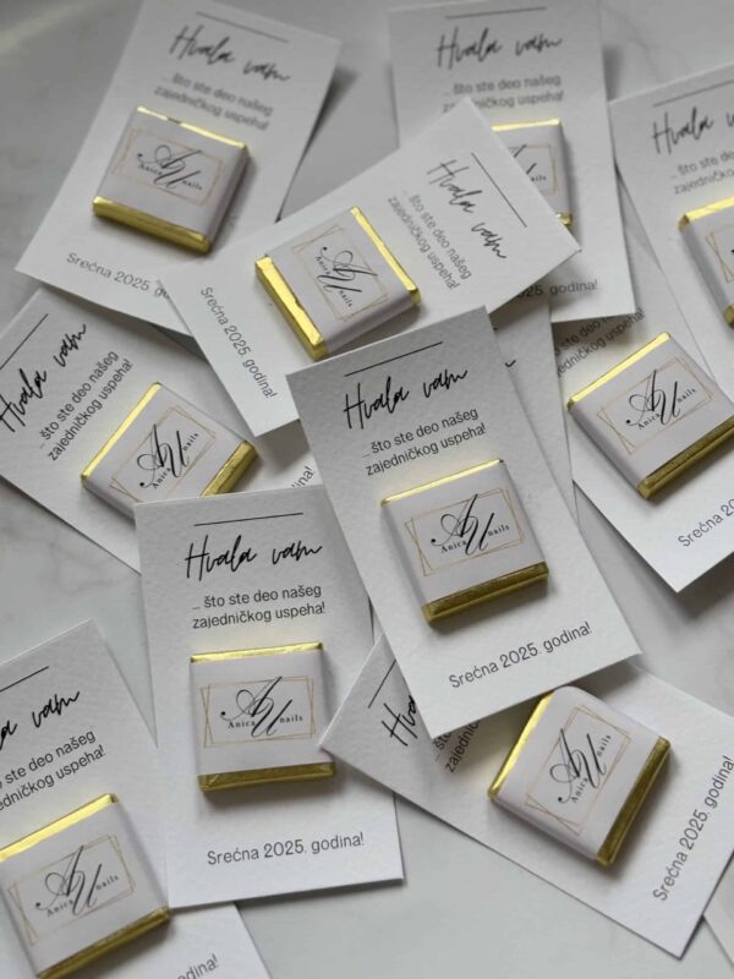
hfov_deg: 28.0
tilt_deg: -72.6
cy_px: 490
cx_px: 367
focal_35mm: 52
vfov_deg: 36.8
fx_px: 1470
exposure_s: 1/33
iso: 125
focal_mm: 5.96
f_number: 1.6
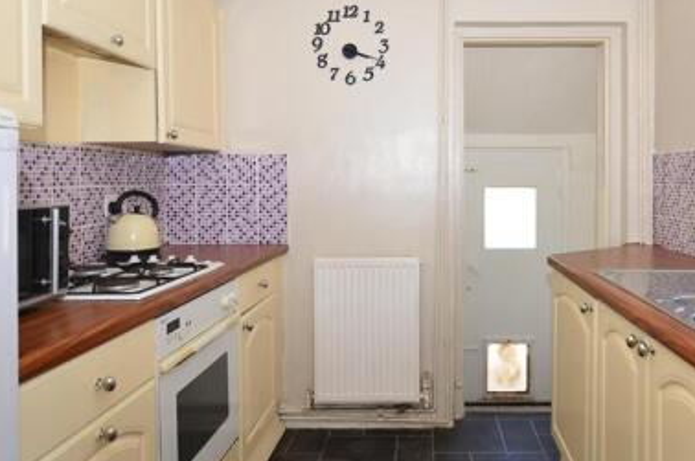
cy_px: 188
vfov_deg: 49.2
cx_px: 419
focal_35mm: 26
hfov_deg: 68.7
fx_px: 501
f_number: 5
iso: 200
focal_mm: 10
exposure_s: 1/60
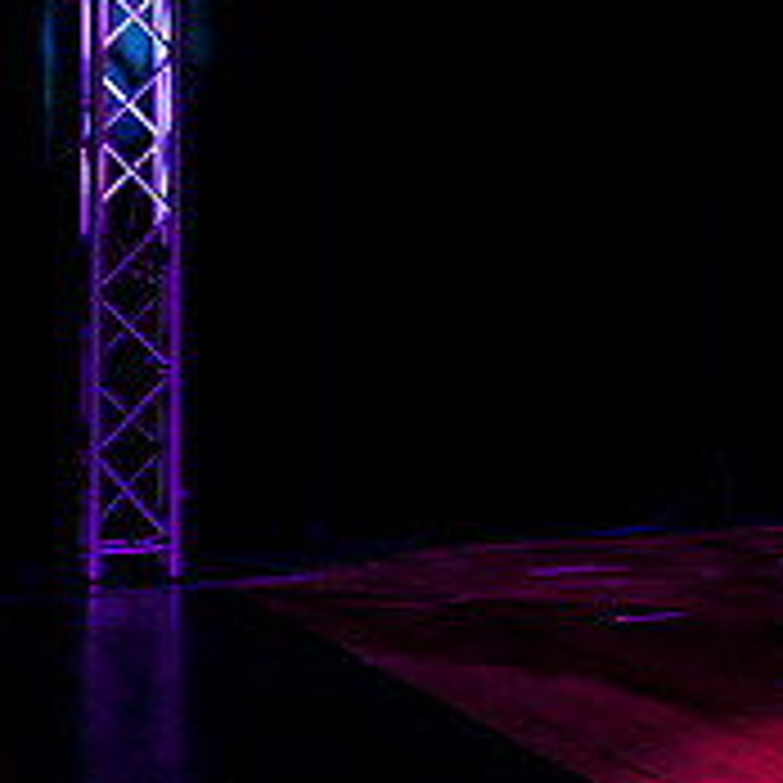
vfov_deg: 18.1
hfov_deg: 17.6
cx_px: 934
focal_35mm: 94
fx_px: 2406
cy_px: 37
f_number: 4
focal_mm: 31
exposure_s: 1/100
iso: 2000
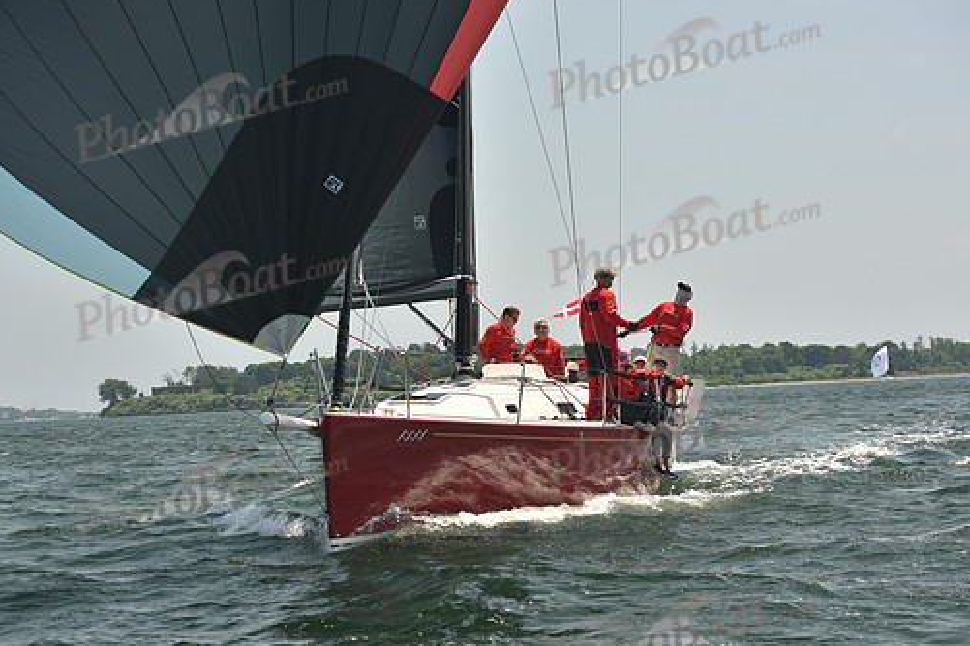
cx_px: 449
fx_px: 2182
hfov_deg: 25.1
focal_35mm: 81
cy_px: 365
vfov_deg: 16.8
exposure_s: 1/640
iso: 250
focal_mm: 70
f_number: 5.6
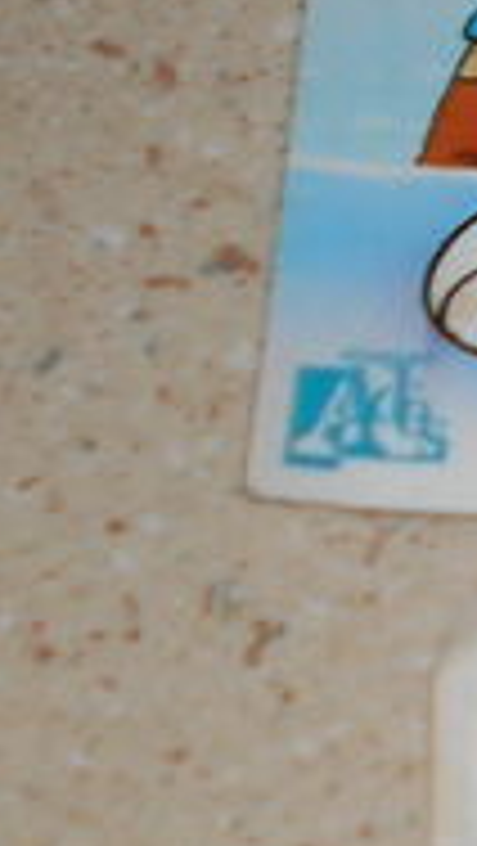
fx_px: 3389
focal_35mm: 151
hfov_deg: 6.5
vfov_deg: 14.2
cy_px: 616
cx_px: 1886
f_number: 3.2
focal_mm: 4.6
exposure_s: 1/25
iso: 80
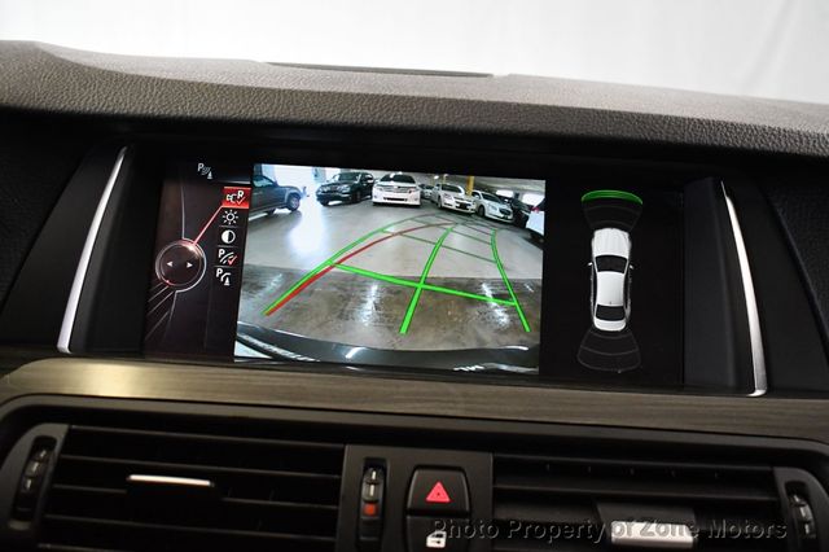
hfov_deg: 53.2
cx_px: 414
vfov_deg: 36.8
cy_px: 276
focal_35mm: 36
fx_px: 829
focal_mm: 24
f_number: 3.8
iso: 3200
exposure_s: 1/125
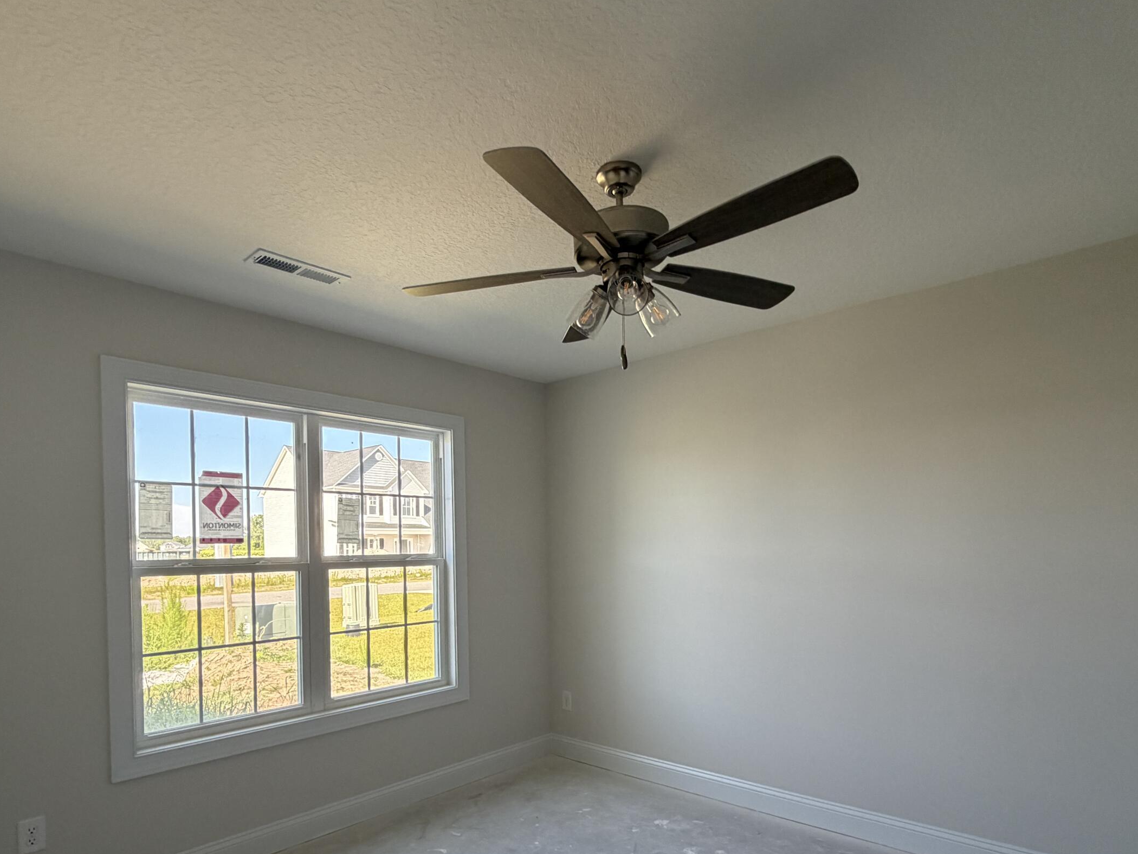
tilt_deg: -1.8
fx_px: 657
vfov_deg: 64.7
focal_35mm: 20
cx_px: 581
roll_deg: +1.6
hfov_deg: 81.7
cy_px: 552
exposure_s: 1/121
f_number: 2.2
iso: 160
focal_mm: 2.22
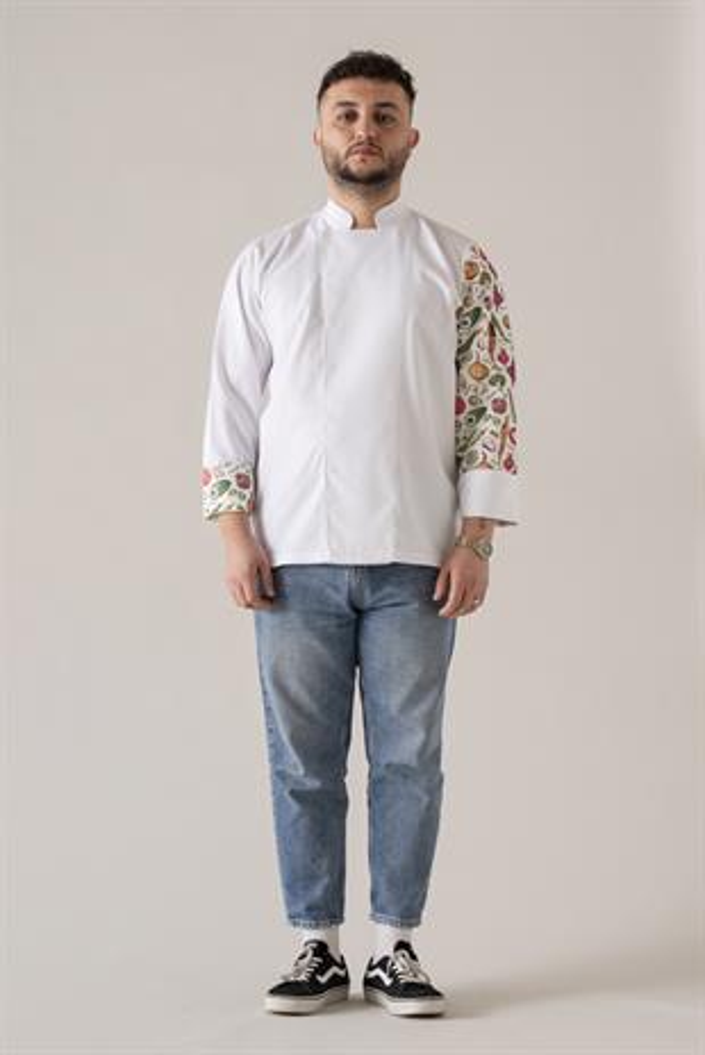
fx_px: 3080
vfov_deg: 19.4
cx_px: 352
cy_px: 528
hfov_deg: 13.1
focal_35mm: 105
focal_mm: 105
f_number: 11
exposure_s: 1/160
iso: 320
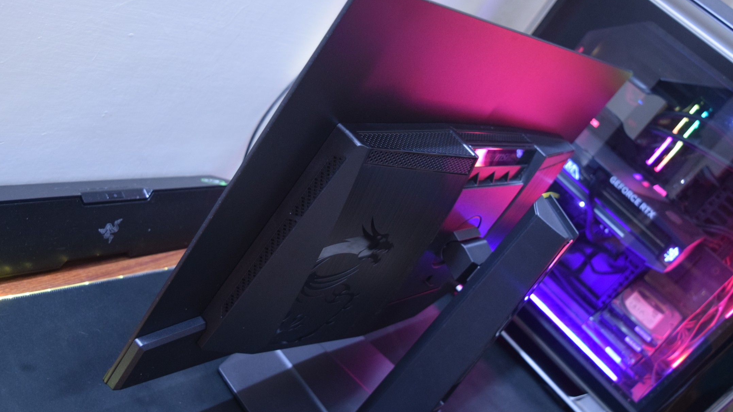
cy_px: 198
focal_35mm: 41
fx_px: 797
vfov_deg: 29.0
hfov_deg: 49.4
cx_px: 368
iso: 1600
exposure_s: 1/10
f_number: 4
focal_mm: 26
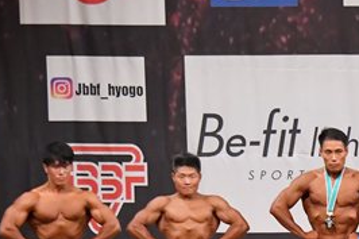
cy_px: 269
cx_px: 465
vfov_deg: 4.3
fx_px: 3139
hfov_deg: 6.5
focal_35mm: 315
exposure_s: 1/400
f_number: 5.6
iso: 8000
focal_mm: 72
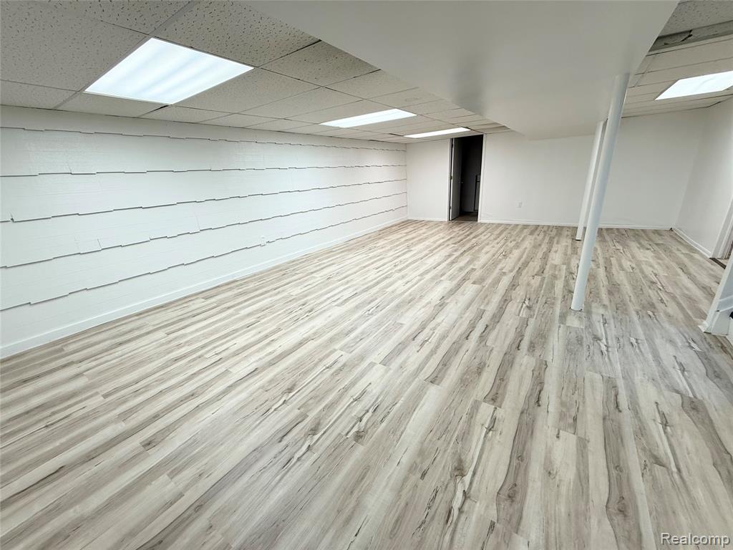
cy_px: 275
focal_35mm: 14
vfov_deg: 85.7
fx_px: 296
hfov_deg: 102.1
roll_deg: +4.0
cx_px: 366
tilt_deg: -18.4
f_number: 2.2
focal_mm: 2.22
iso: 100
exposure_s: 1/120
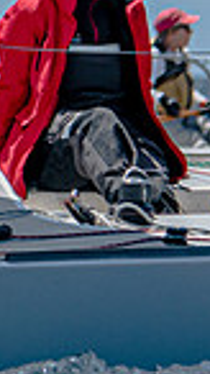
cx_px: -669
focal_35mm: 1768
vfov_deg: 1.2
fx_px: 17522
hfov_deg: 0.7
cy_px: -182
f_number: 5.3
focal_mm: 220
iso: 200
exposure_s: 1/2000
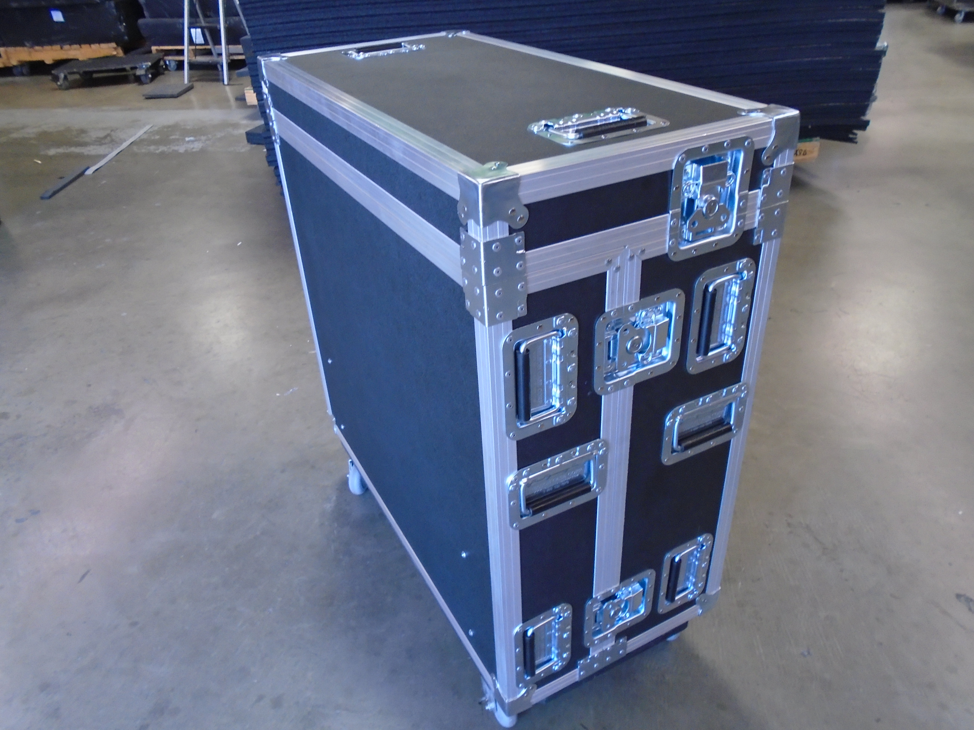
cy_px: 365
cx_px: 487
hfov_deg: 67.3
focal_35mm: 26
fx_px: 732
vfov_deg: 53.1
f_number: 3.2
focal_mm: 4.6
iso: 250
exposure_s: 1/40
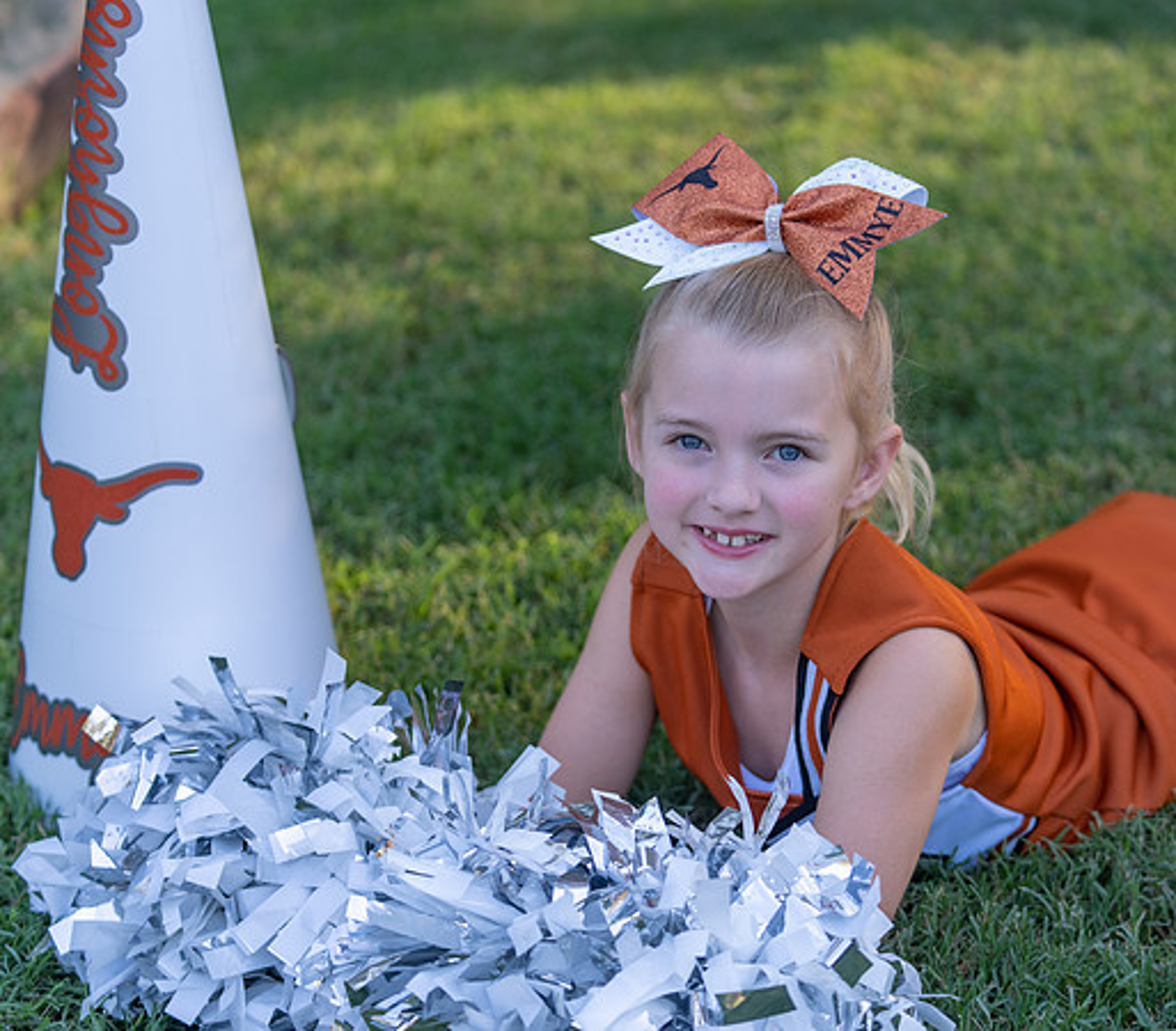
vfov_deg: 16.0
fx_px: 3679
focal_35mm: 102
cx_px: 685
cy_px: 532
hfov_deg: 18.1
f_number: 2.8
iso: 160
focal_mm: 83
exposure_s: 1/320
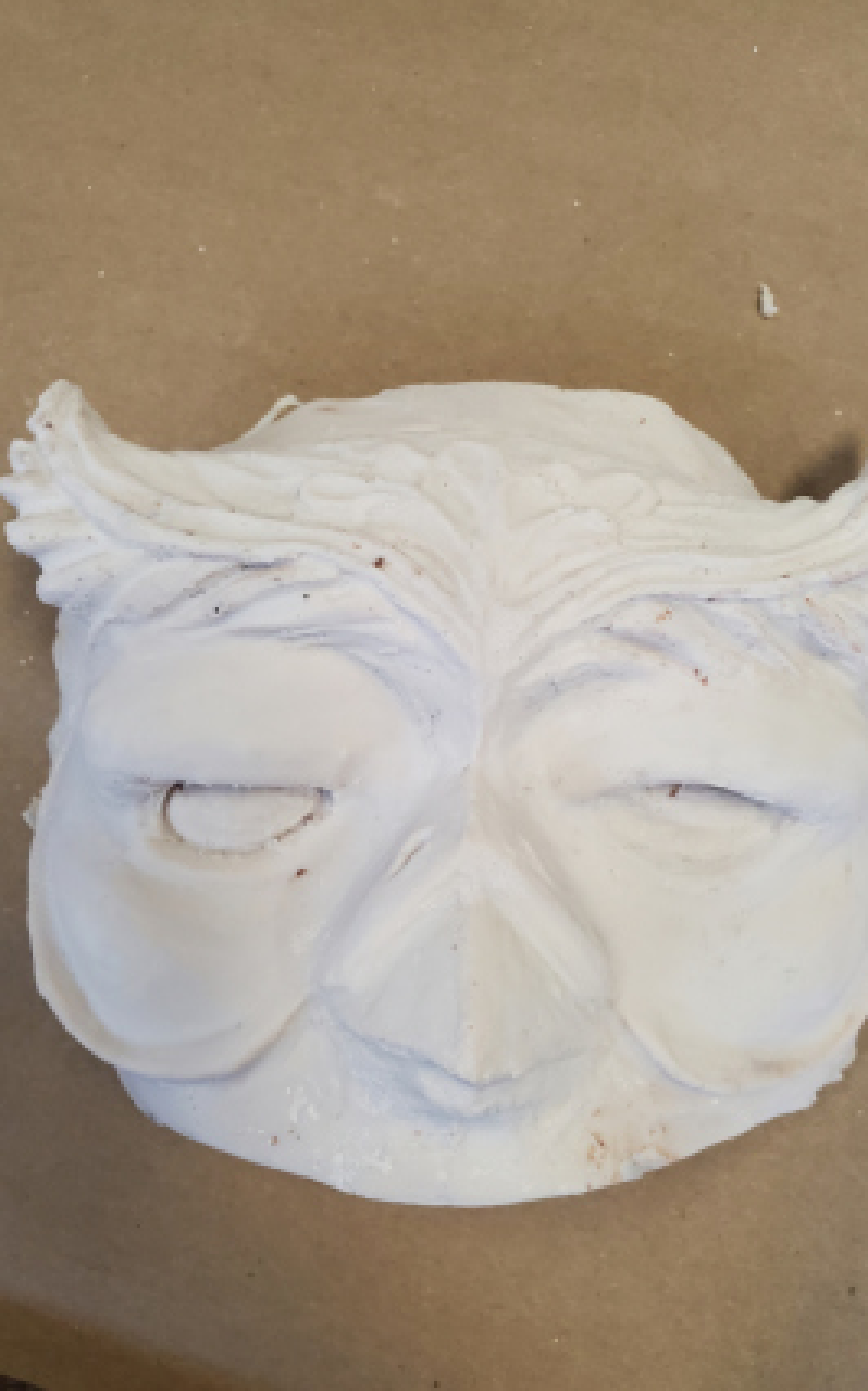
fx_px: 1060
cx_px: 478
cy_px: 687
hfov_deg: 44.5
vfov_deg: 66.5
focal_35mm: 28
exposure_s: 1/120
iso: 250
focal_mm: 4.3
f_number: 2.4
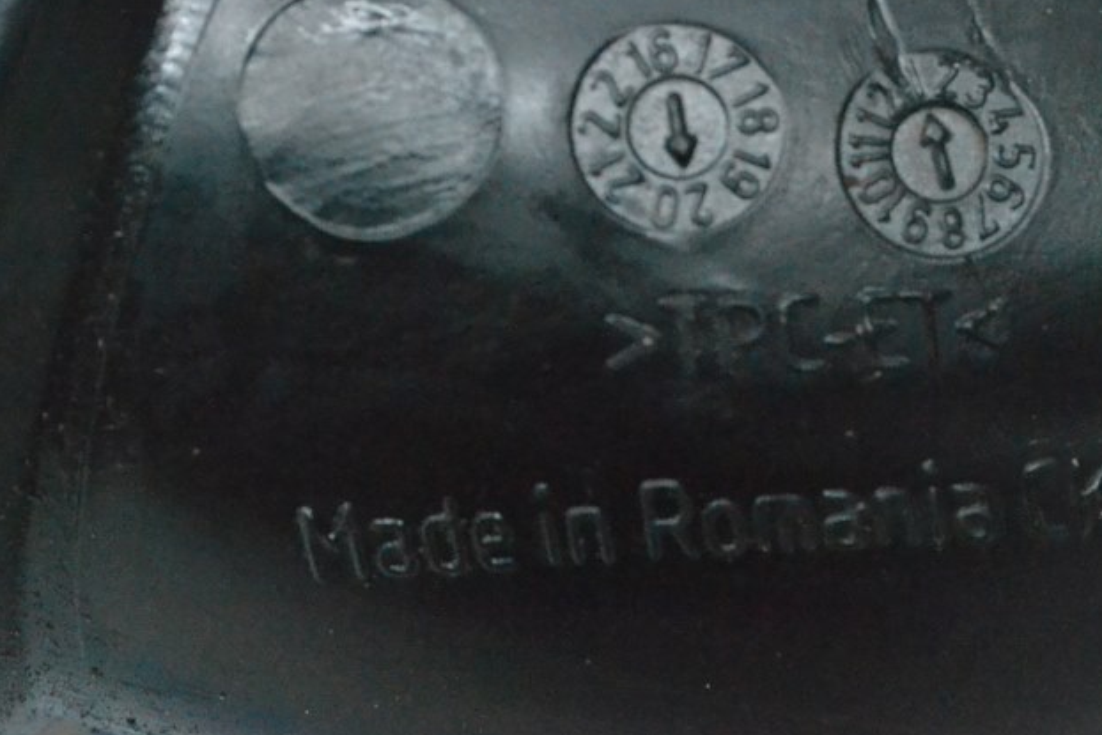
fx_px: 4158
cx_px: 787
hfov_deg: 15.0
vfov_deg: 10.1
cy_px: 190
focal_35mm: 136
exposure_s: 1/125
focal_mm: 55
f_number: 10
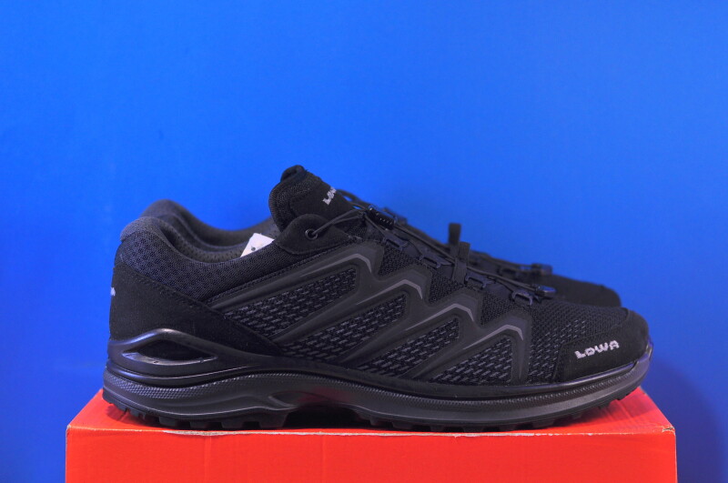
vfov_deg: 18.1
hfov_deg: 27.0
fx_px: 1515
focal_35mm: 75
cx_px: 364
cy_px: 242
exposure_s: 1/250
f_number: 3.2
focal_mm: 50
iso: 250
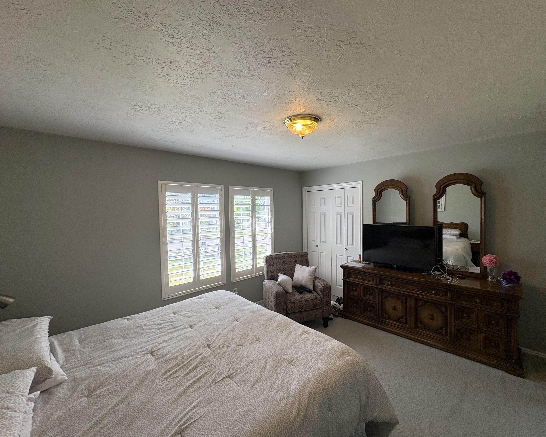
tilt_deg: -2.6
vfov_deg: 84.0
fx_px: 242
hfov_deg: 96.7
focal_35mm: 15
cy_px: 219
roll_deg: +1.0
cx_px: 288
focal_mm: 2.22
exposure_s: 1/184
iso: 64
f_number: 2.2
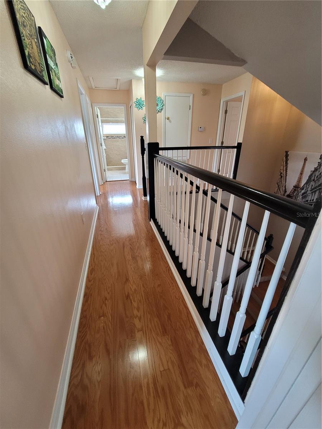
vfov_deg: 106.2
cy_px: 214
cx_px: 161
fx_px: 161
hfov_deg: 89.9
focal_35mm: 13
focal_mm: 2.2
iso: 400
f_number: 2.2
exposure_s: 1/60
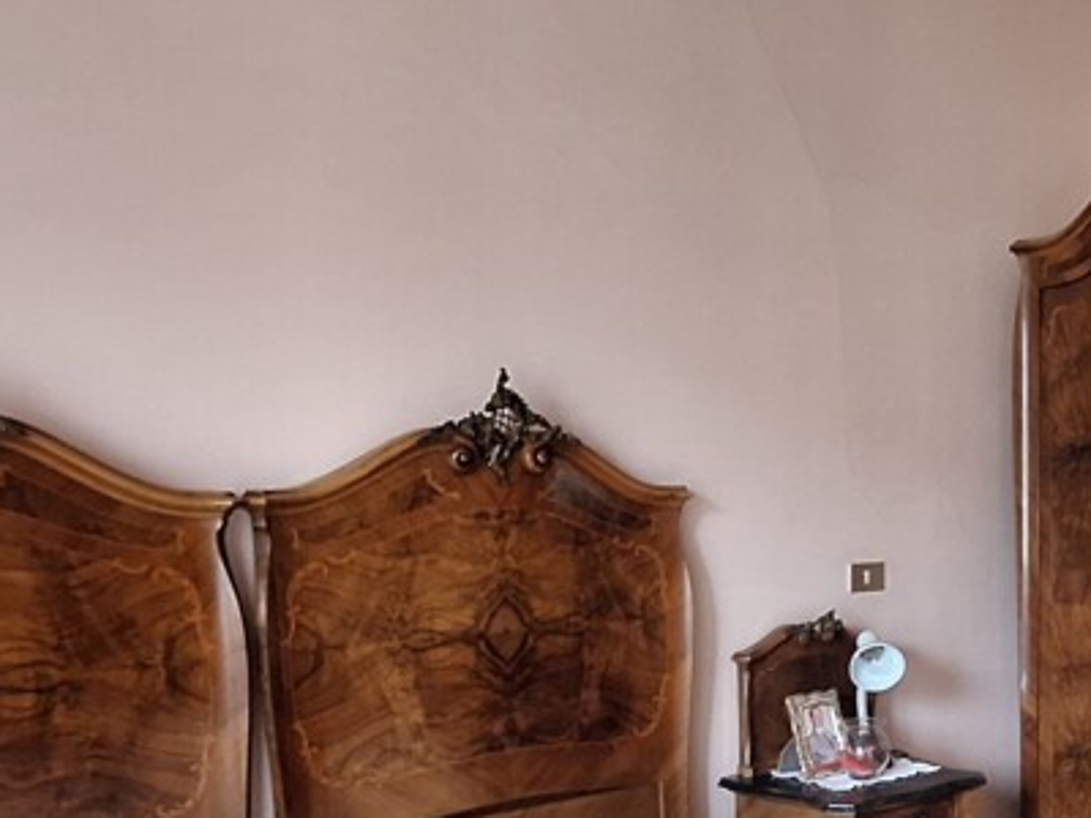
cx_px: 886
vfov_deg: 35.4
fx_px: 1229
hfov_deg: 45.2
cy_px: 676
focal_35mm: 39
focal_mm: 1.74
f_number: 2.2
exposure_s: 1/50
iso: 160
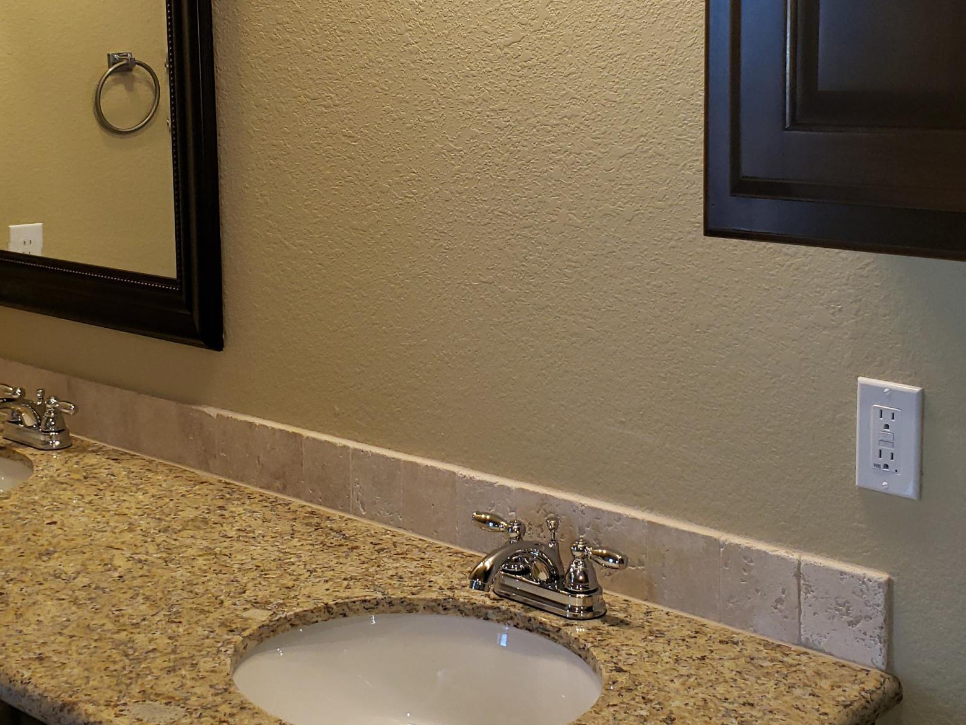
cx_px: 519
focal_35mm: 50
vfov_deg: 28.8
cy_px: 206
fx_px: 1395
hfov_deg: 38.2
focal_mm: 4.3
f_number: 2.4
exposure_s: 1/60
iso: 100
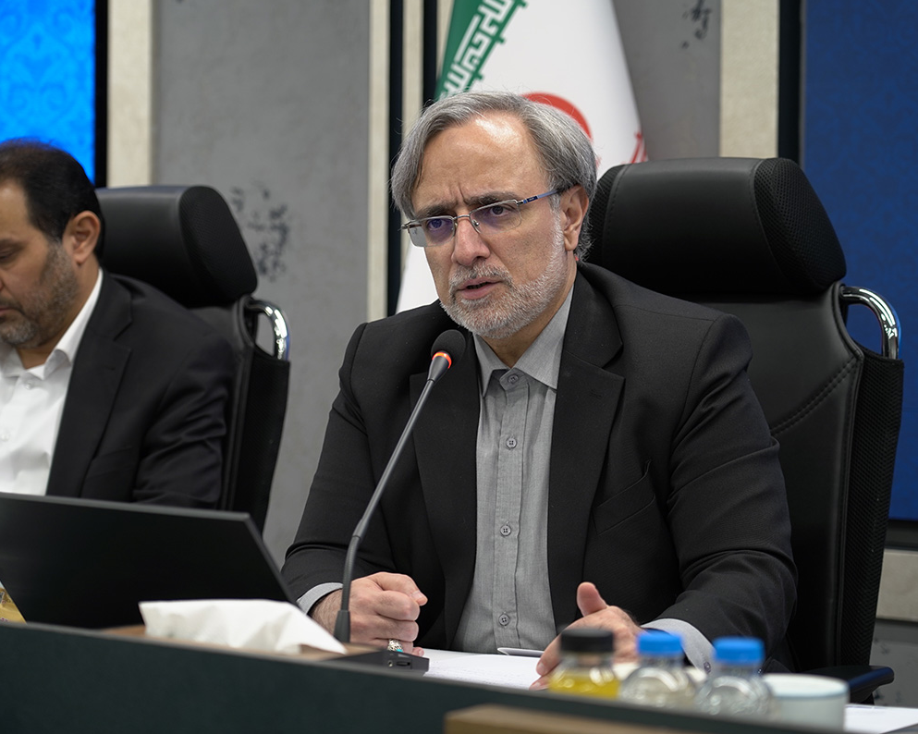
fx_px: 2526
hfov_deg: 20.6
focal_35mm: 93
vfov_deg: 16.5
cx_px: 411
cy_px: 367
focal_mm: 82
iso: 250
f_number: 4
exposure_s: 1/40
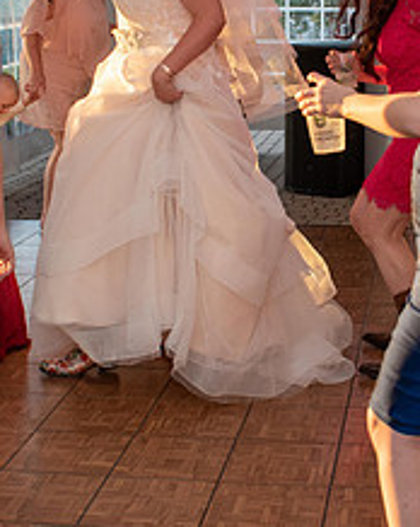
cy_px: 127
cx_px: 309
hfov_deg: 20.3
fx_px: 1167
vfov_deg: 25.1
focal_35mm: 75
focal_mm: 18
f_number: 5.6
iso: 450
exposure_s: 1/125
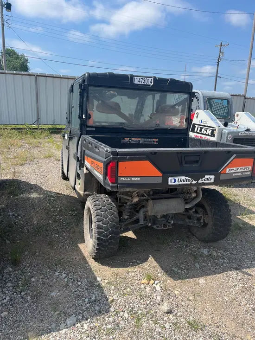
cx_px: 128
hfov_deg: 53.1
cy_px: 170
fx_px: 255
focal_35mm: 26
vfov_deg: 67.3
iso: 50
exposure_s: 1/2967
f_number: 1.6
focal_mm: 5.1
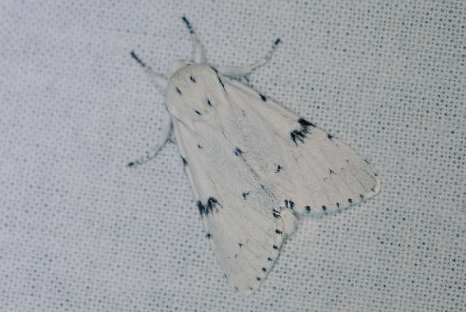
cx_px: 233
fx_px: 2041
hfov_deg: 13.0
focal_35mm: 158
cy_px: 156
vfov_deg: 8.7
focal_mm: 105
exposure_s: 1/100
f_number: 11
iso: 640
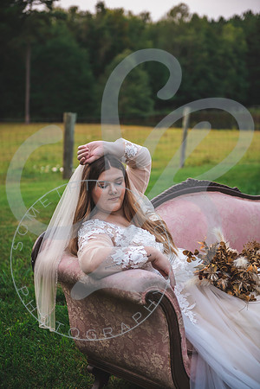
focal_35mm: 70
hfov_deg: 19.5
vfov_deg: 28.8
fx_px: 758
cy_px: 194
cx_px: 130
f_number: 2.8
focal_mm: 70
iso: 640
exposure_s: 1/125
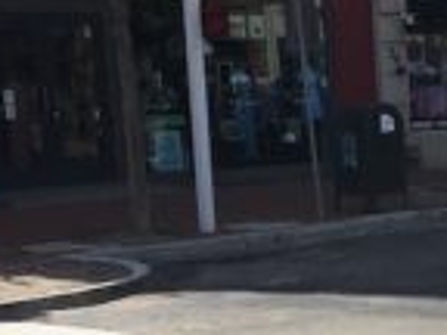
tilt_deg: -10.1
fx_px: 1304
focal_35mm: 101
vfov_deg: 14.5
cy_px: 321
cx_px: 500
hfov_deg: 18.6
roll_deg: +2.2
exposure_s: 1/1479
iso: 25
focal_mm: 4.15
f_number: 2.2
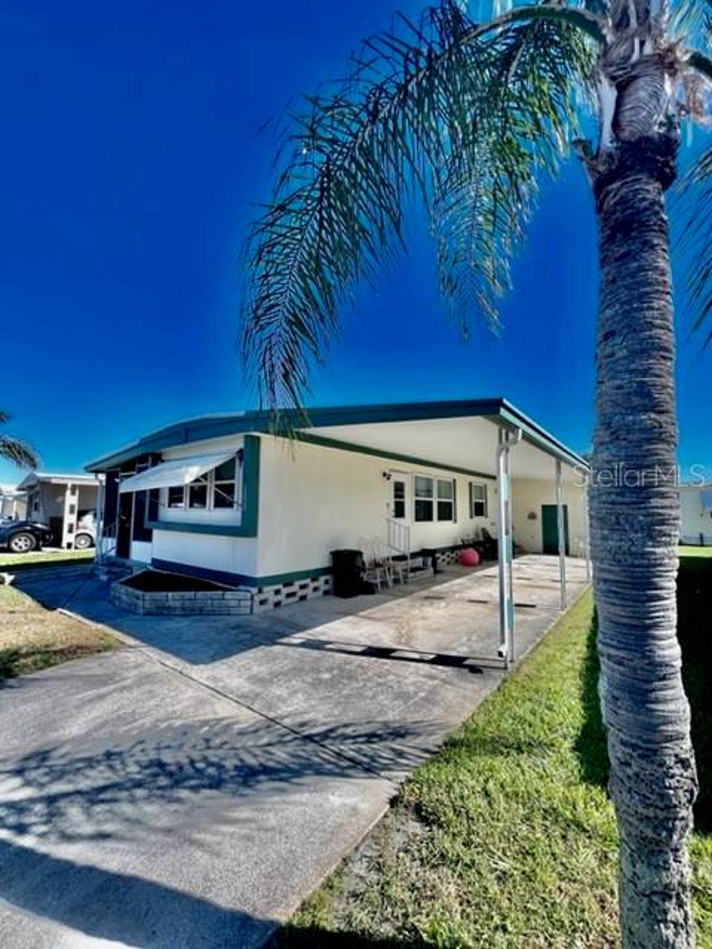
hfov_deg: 89.9
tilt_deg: +5.7
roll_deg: -0.6
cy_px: 474
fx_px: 357
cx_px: 356
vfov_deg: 106.2
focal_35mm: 13
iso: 32
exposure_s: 1/1340
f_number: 1.8
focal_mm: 1.57
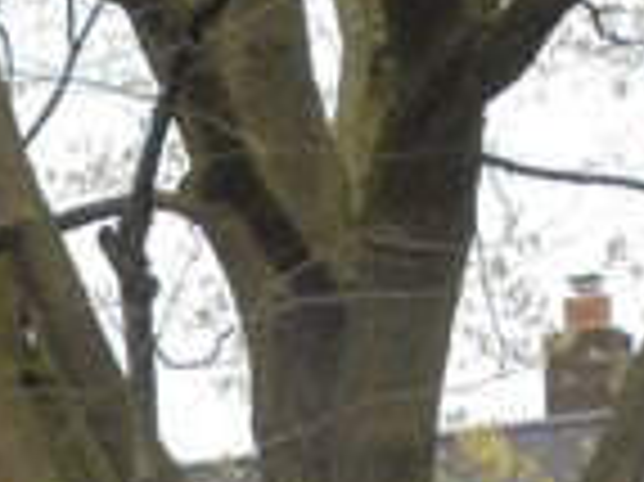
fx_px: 3179
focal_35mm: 171
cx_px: 95
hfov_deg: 11.5
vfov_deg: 8.5
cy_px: 746
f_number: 4.8
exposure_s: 1/60
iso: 200
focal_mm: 8.9
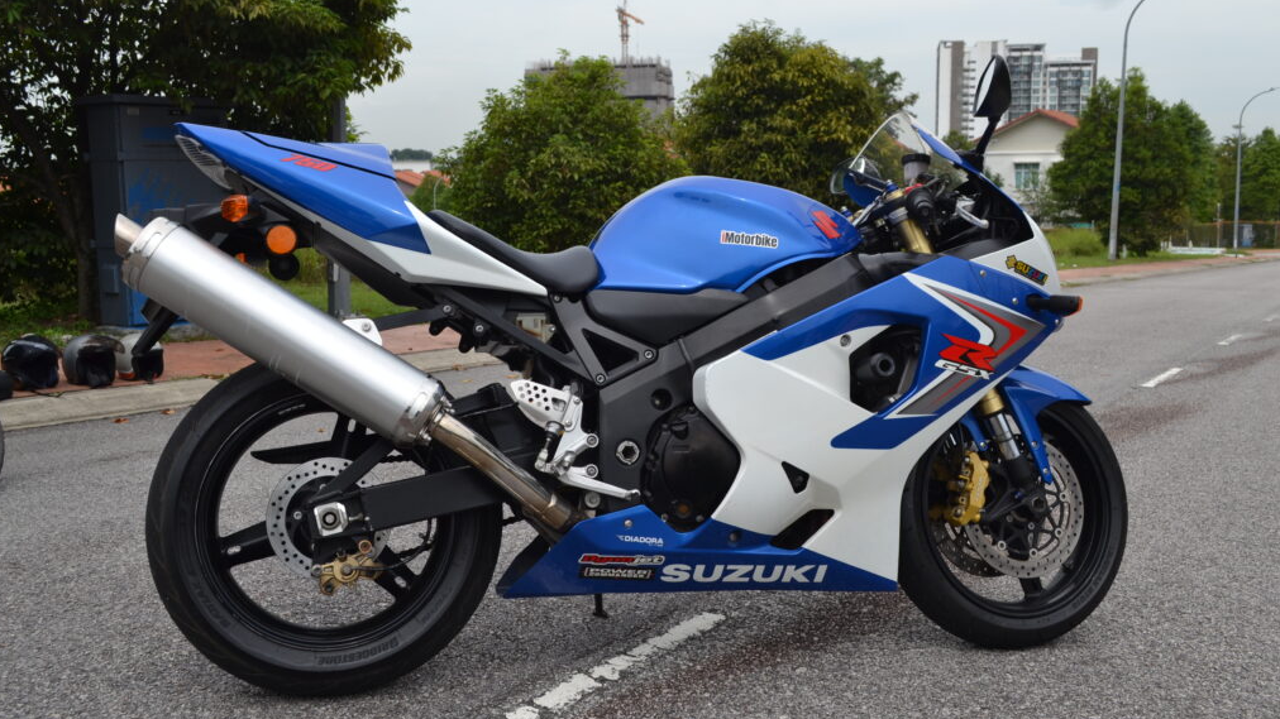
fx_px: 1188
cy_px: 347
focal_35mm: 35
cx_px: 635
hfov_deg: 56.6
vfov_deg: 33.7
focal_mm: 22
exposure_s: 1/200
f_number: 7.1
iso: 100
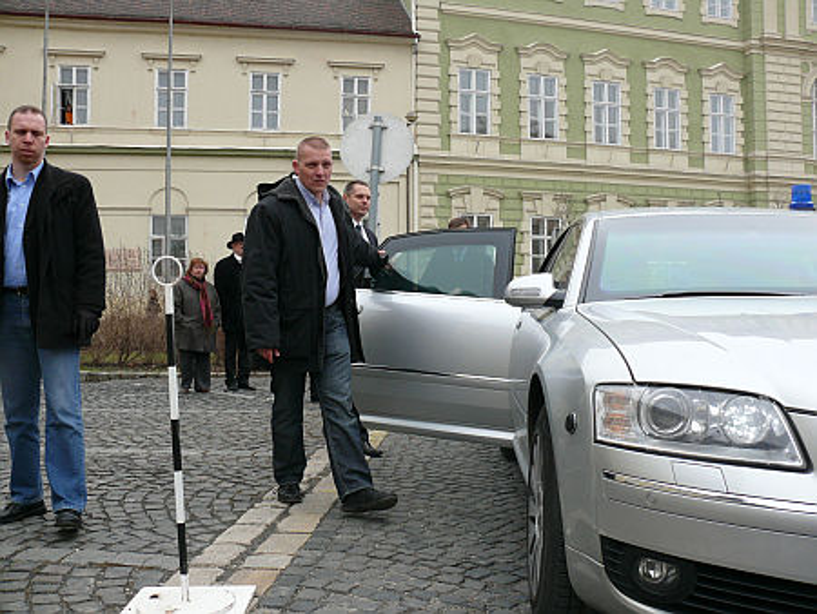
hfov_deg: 52.6
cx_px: 408
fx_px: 827
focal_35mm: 35
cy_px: 307
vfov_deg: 40.7
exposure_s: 1/200
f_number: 4
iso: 100
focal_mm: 7.4
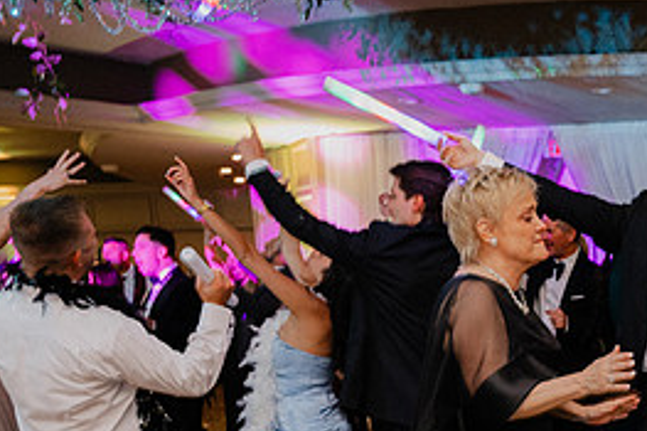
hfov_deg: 34.0
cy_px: 442
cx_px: 659
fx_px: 952
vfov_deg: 24.2
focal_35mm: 53
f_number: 3.2
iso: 2000
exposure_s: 1/40
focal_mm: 24
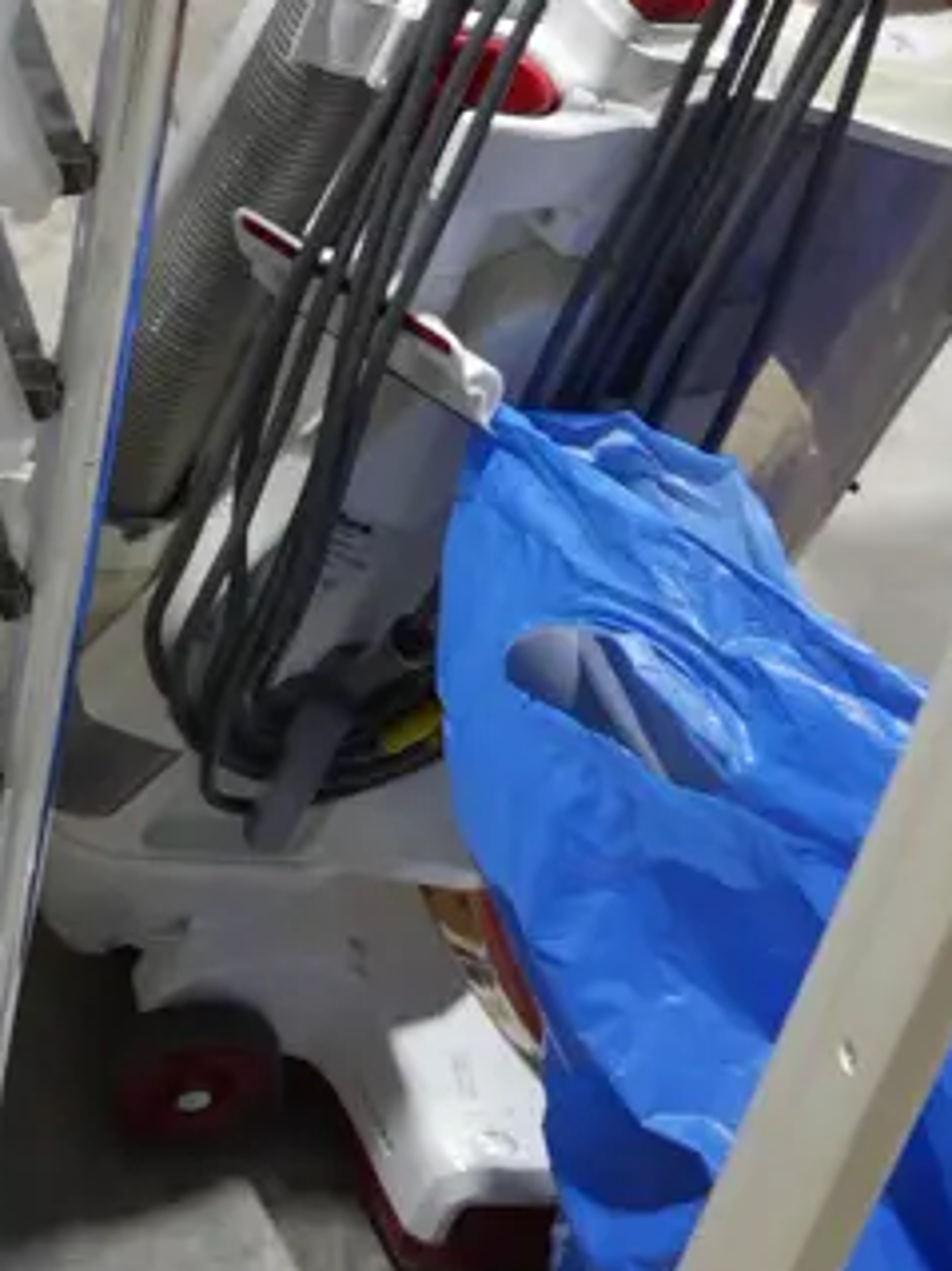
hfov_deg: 15.4
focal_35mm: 90
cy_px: 231
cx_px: -378
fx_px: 3302
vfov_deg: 21.5
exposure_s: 1/60
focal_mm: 14
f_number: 3.5
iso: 200
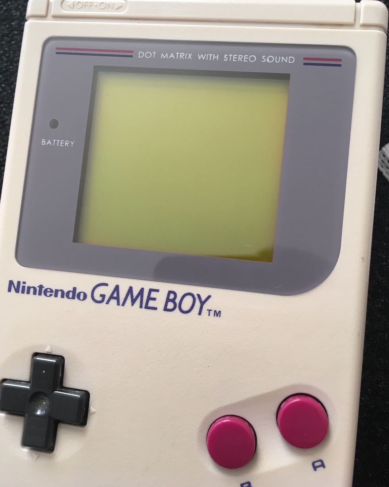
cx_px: 193
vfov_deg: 57.1
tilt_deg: -80.6
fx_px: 446
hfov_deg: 47.1
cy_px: 230
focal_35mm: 31
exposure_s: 1/33
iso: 64
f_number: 2.2
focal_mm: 4.15
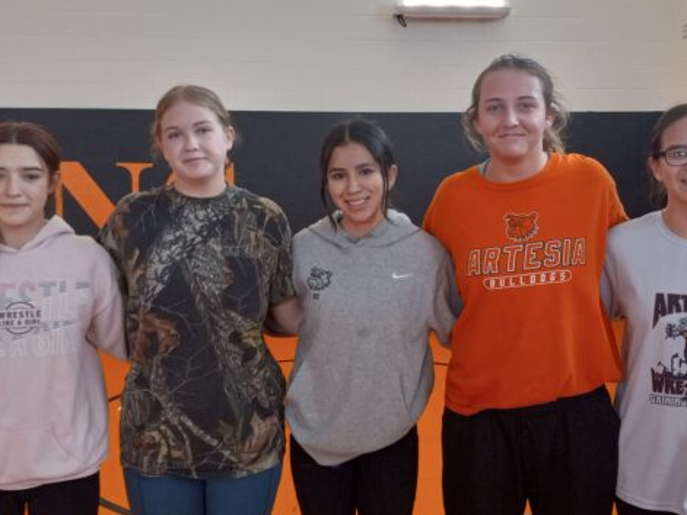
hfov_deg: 42.9
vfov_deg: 32.8
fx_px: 873
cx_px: 376
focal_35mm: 44
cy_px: 238
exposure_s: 1/60
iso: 100
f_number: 1.8
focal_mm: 3.94
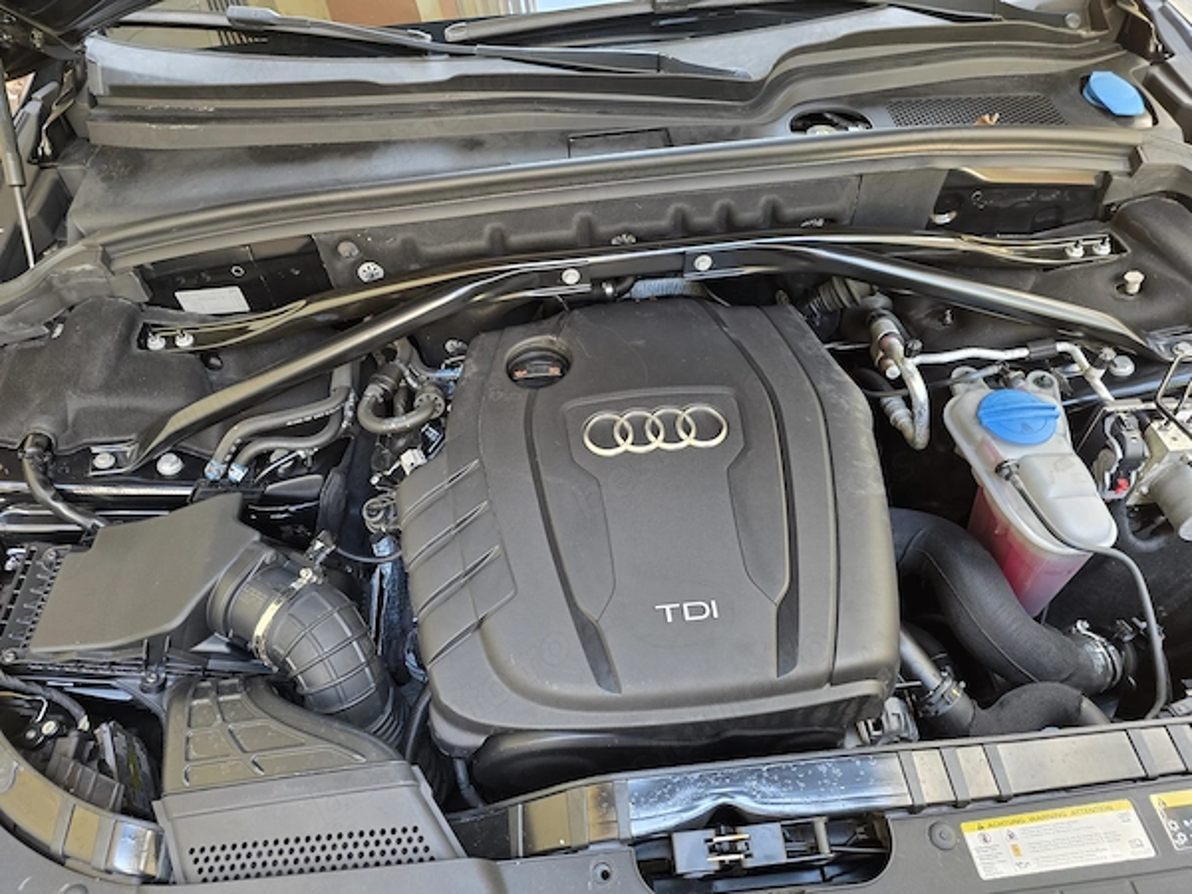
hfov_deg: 73.9
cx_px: 596
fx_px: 792
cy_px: 447
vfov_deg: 58.9
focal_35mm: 23
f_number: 1.7
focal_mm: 6.25
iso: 200
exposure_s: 1/101
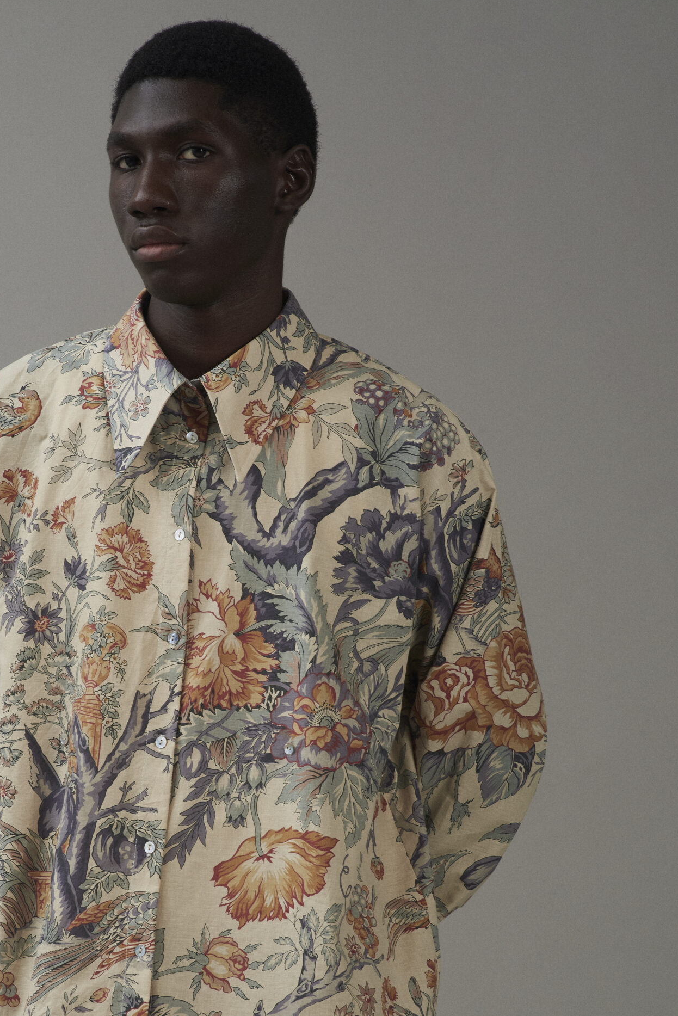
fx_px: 4065
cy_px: 663
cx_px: 217
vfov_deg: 14.2
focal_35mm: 144
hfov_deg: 9.5
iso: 200
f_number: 11
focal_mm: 105
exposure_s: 1/160
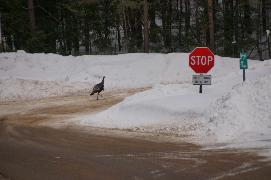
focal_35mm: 315
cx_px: 136
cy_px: 90
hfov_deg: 6.5
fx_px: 2371
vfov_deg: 4.4
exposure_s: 1/400
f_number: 6.3
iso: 640
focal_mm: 210
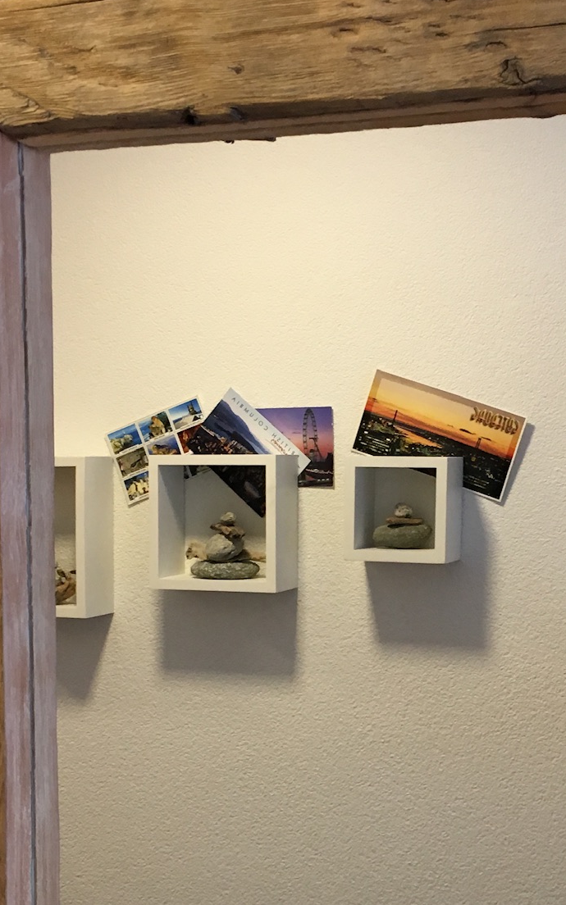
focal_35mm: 57
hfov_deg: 22.7
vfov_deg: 35.4
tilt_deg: -5.4
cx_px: 340
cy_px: 600
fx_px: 1407
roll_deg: +1.5
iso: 100
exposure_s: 1/33
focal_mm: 4.15
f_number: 2.2
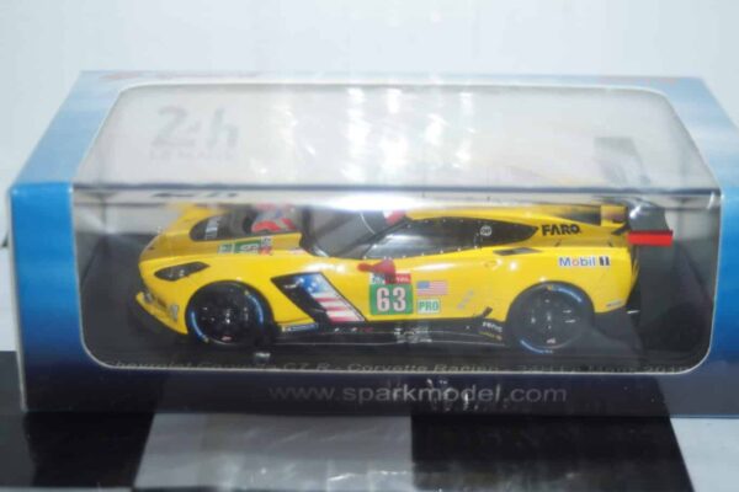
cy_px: 246
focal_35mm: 68
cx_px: 370
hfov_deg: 29.9
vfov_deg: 20.2
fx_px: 1386
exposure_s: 1/125
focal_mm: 45
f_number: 4.5
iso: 160
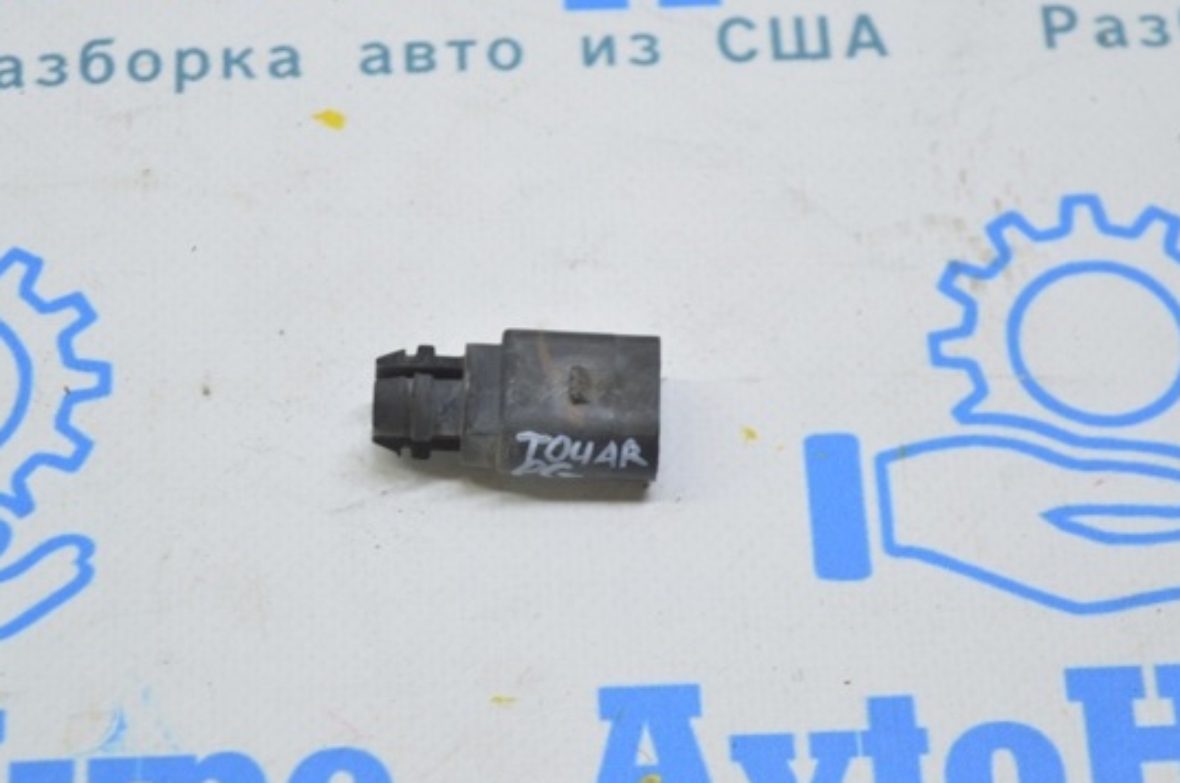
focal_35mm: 99
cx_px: 502
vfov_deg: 13.8
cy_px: 340
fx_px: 3228
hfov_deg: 20.7
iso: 400
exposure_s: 1/20
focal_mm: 55
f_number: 5.6
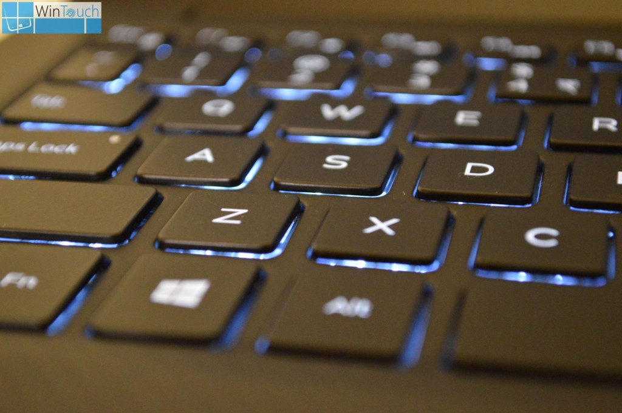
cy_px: 206
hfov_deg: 28.1
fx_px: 1243
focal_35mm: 72
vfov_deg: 18.9
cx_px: 311
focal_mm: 48
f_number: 5.6
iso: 3200
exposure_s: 1/15
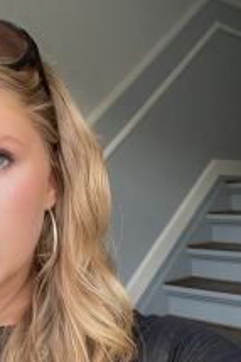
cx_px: -8
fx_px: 503
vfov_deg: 39.5
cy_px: 215
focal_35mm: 50
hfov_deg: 25.4
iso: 100
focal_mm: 2.71
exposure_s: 1/94
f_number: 2.2
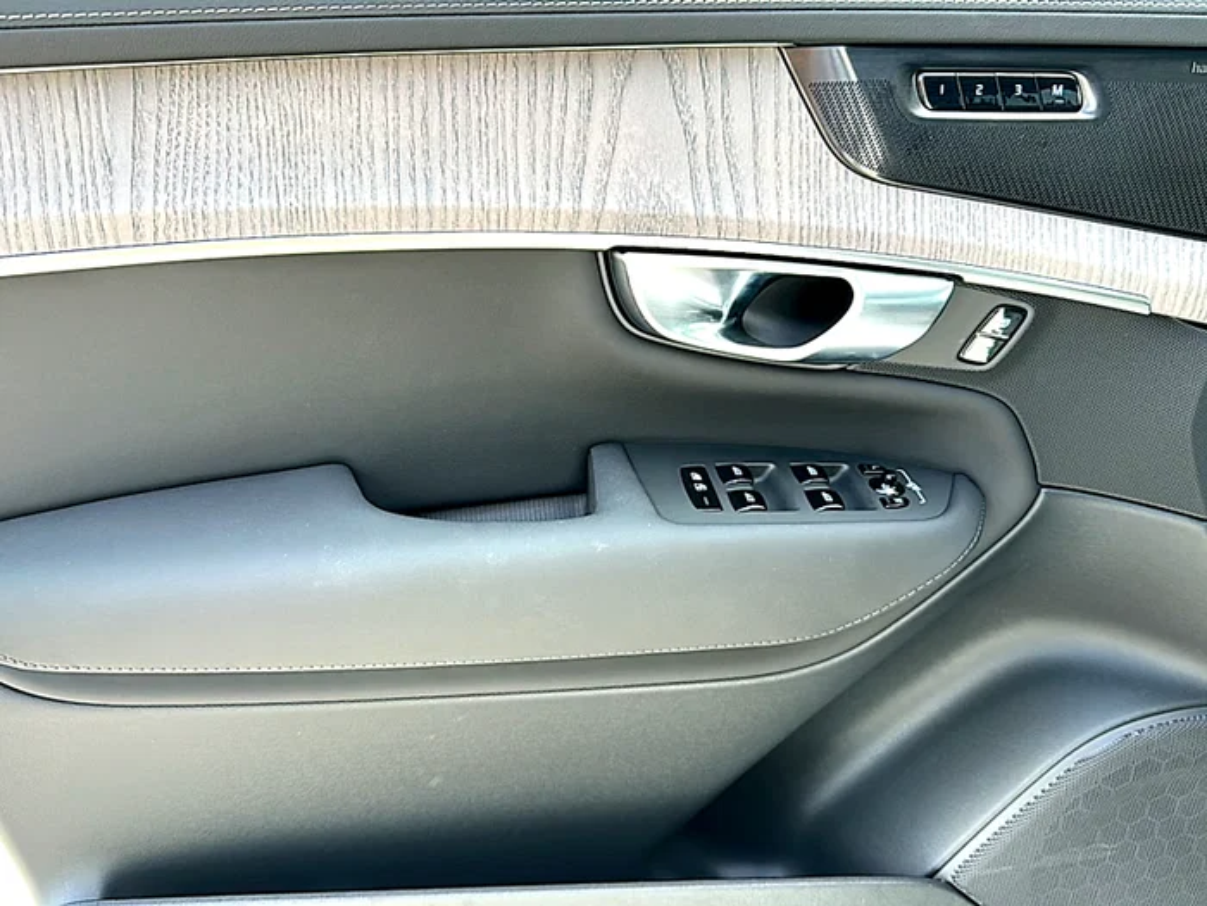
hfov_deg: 69.4
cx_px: 604
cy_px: 453
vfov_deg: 54.9
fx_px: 872
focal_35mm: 25
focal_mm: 6.86
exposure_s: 1/419
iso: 80
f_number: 1.78
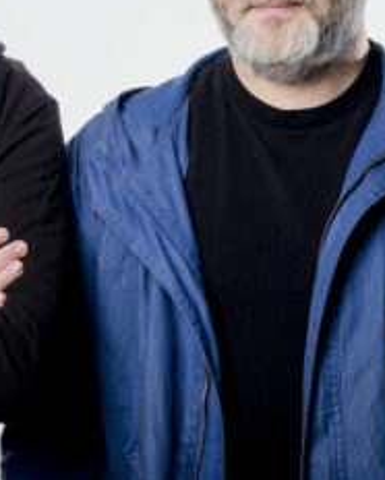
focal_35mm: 201
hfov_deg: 7.7
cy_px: 81
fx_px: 2859
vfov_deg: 9.6
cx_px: 49
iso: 100
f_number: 11
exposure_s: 1/200
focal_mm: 85
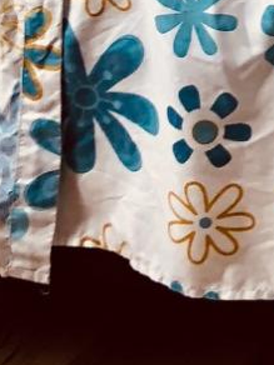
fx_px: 2026
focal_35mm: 192
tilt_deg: -8.8
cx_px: 791
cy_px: -758
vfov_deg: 8.5
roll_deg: +0.1
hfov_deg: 7.0
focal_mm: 3.99
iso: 50
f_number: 1.8
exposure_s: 1/120
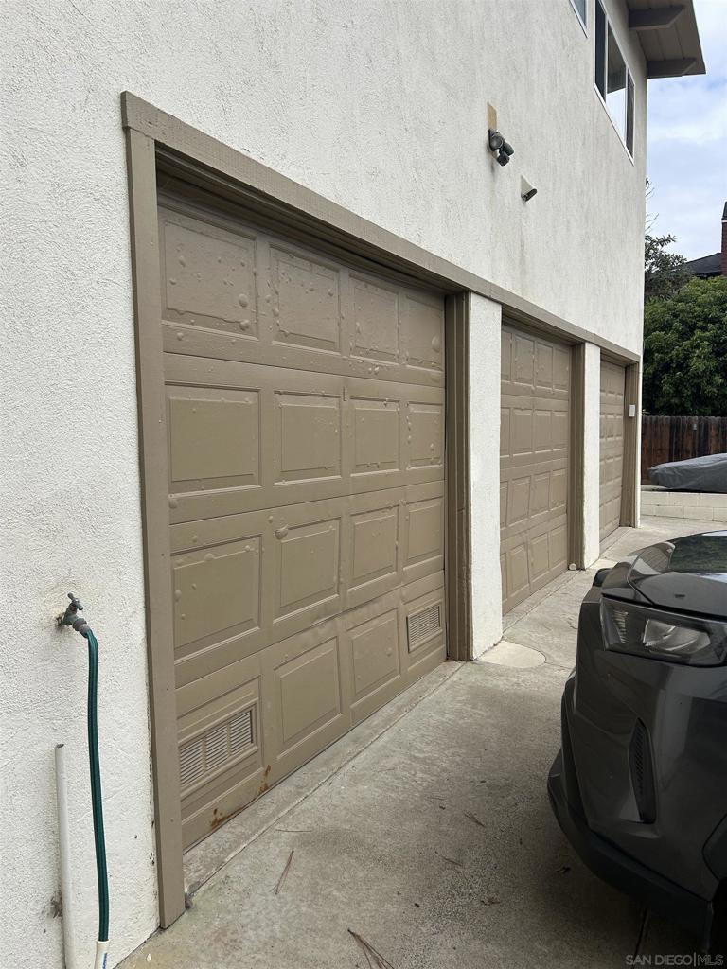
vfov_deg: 67.3
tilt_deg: -4.1
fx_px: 728
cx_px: 364
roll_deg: +2.0
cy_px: 484
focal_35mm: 26
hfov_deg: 53.1
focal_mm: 5.7
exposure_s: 1/3165
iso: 50
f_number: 1.5
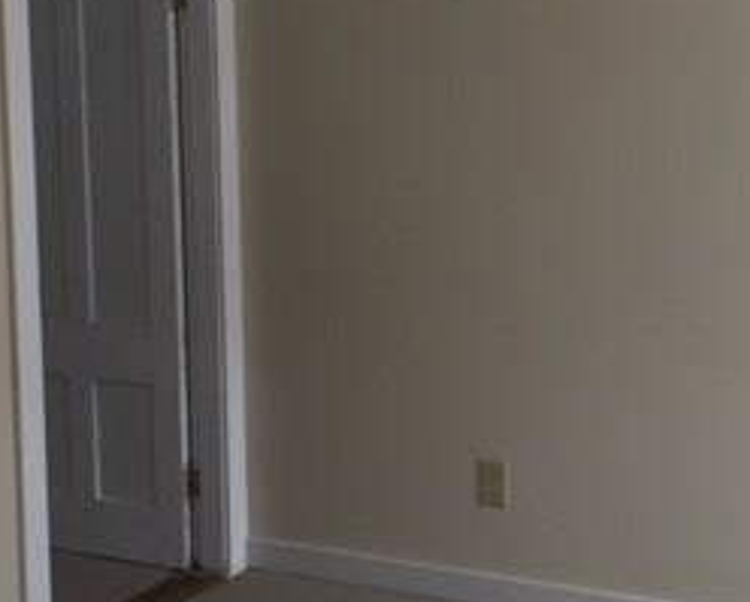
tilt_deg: -3.3
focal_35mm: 73
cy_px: 172
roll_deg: +1.6
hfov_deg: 26.0
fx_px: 1622
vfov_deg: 20.9
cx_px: 469
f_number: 2.2
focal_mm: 4.15
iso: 40
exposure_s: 1/120
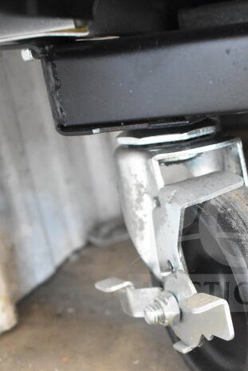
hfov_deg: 24.9
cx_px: 218
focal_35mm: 53
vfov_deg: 37.1
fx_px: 547
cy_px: 248
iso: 6400
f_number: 3.5
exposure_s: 1/30
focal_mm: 18
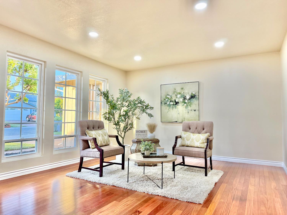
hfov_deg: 71.6
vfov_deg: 56.8
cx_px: 144
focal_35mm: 24
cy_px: 108
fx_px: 199
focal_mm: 6.76
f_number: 1.78
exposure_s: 1/120
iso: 250
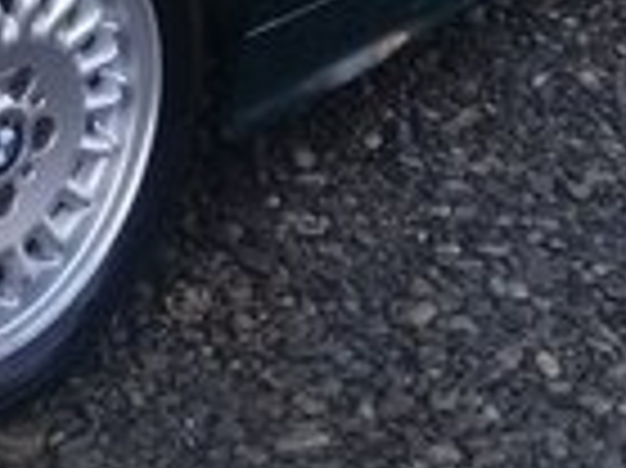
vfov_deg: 14.0
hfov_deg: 19.2
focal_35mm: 100
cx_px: 32
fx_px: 1807
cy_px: -196
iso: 100
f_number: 2
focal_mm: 3.57
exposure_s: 1/158
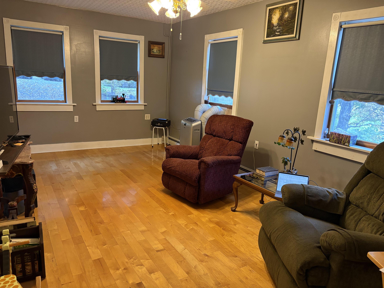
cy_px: 144
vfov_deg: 53.1
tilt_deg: -13.3
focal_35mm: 26
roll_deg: -2.6
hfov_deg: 67.3
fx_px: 288
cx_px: 192
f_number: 1.6
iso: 250
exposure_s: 1/60
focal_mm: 5.96
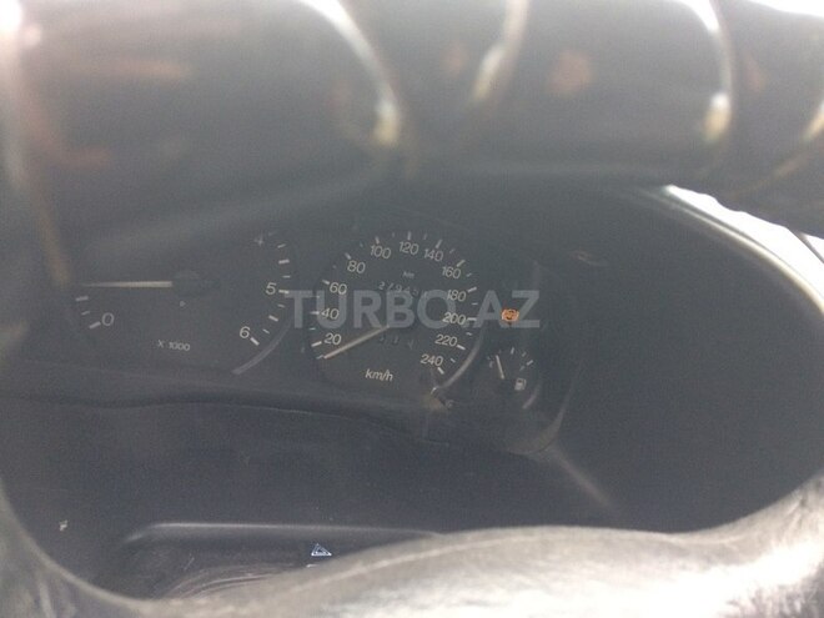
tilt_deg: -31.4
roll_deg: -23.0
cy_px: 309
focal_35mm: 29
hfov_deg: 61.7
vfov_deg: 48.2
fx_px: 690
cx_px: 412
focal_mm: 4.15
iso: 160
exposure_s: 1/33
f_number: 2.2
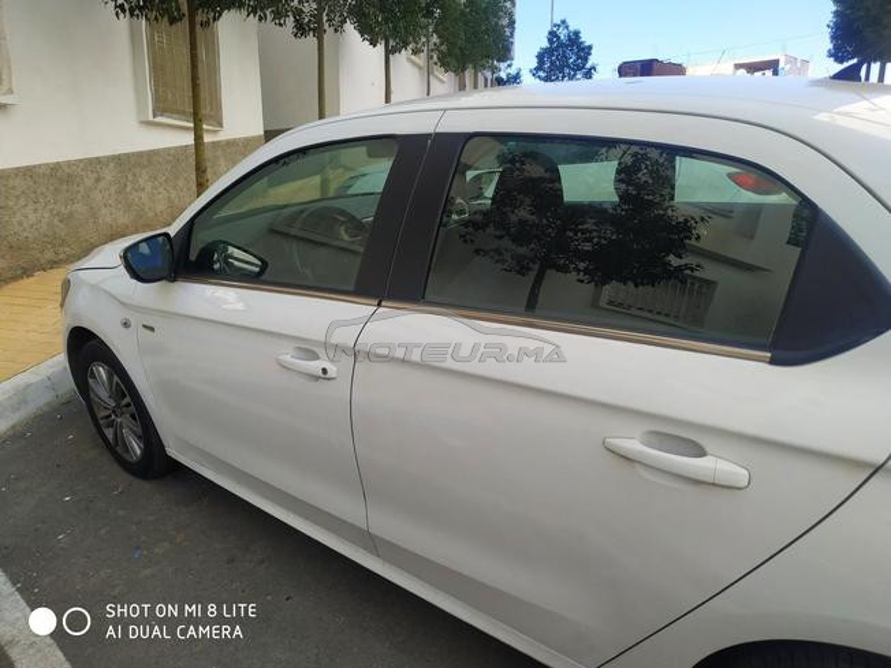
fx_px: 618
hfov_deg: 71.6
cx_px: 446
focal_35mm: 24
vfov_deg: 56.8
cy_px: 334
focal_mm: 3.94
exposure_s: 1/1208
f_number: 1.9
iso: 160
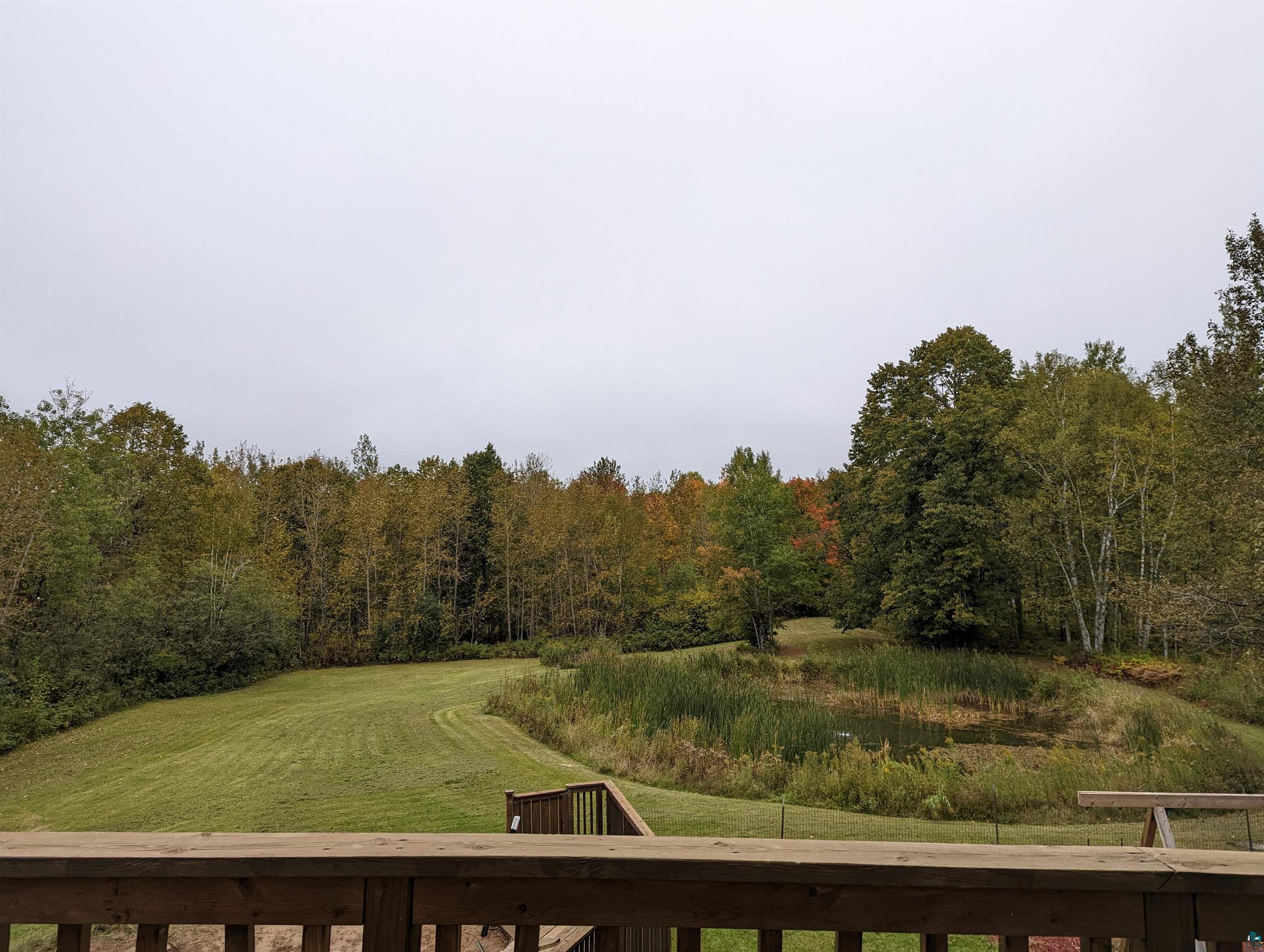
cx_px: 632
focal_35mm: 24
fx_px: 878
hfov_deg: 71.5
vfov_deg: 56.9
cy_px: 476
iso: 66
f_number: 1.85
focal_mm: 6.81
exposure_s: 1/71
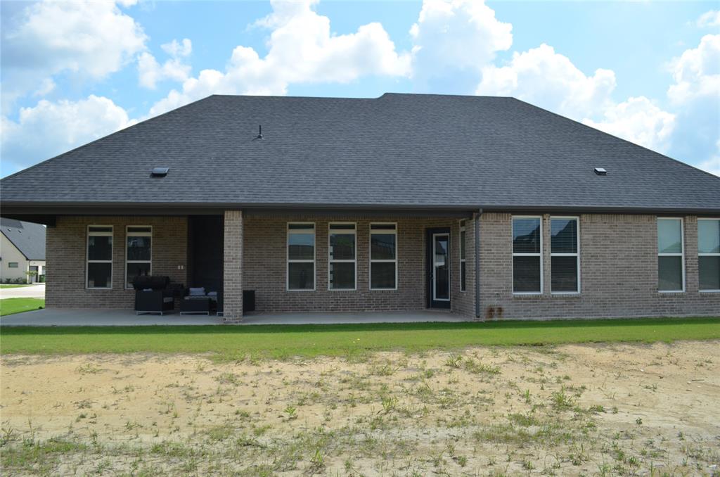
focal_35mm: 27
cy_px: 238
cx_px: 360
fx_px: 539
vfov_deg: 47.7
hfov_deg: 67.5
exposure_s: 1/1600
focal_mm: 18
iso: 400
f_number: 6.3
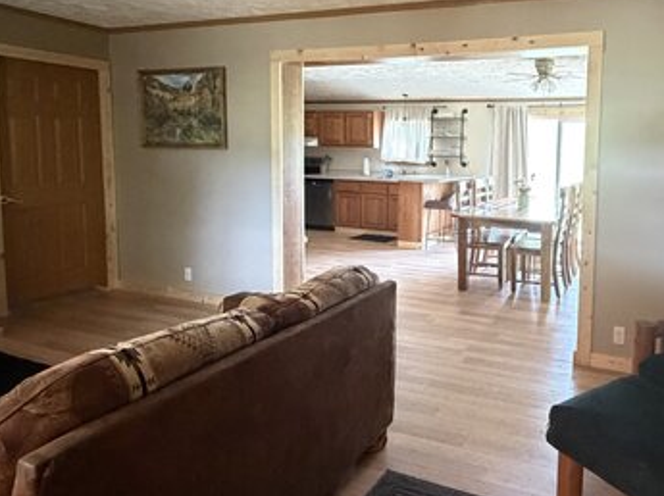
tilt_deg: -4.7
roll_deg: -0.6
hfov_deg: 64.0
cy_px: 188
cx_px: 485
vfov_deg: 52.5
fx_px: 498
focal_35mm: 26
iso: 1250
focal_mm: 2.22
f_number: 2.2
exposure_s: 1/60
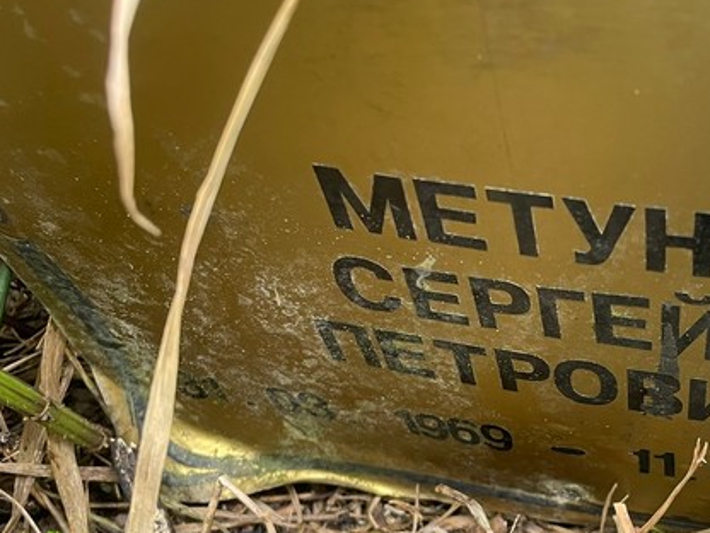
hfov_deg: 36.5
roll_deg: -1.6
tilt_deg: -44.5
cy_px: 381
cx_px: 599
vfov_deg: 28.8
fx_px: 1026
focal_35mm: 50
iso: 125
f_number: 1.6
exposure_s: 1/77
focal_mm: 4.2
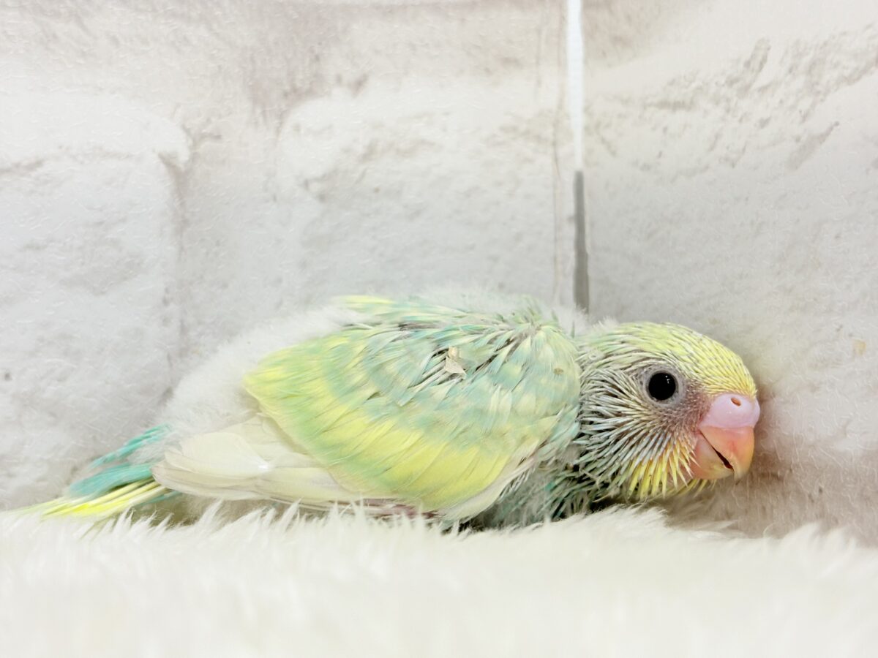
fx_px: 1319
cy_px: 329
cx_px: 439
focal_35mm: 52
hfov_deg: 36.8
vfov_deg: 28.0
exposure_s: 1/50
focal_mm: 5.96
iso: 40
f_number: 1.6
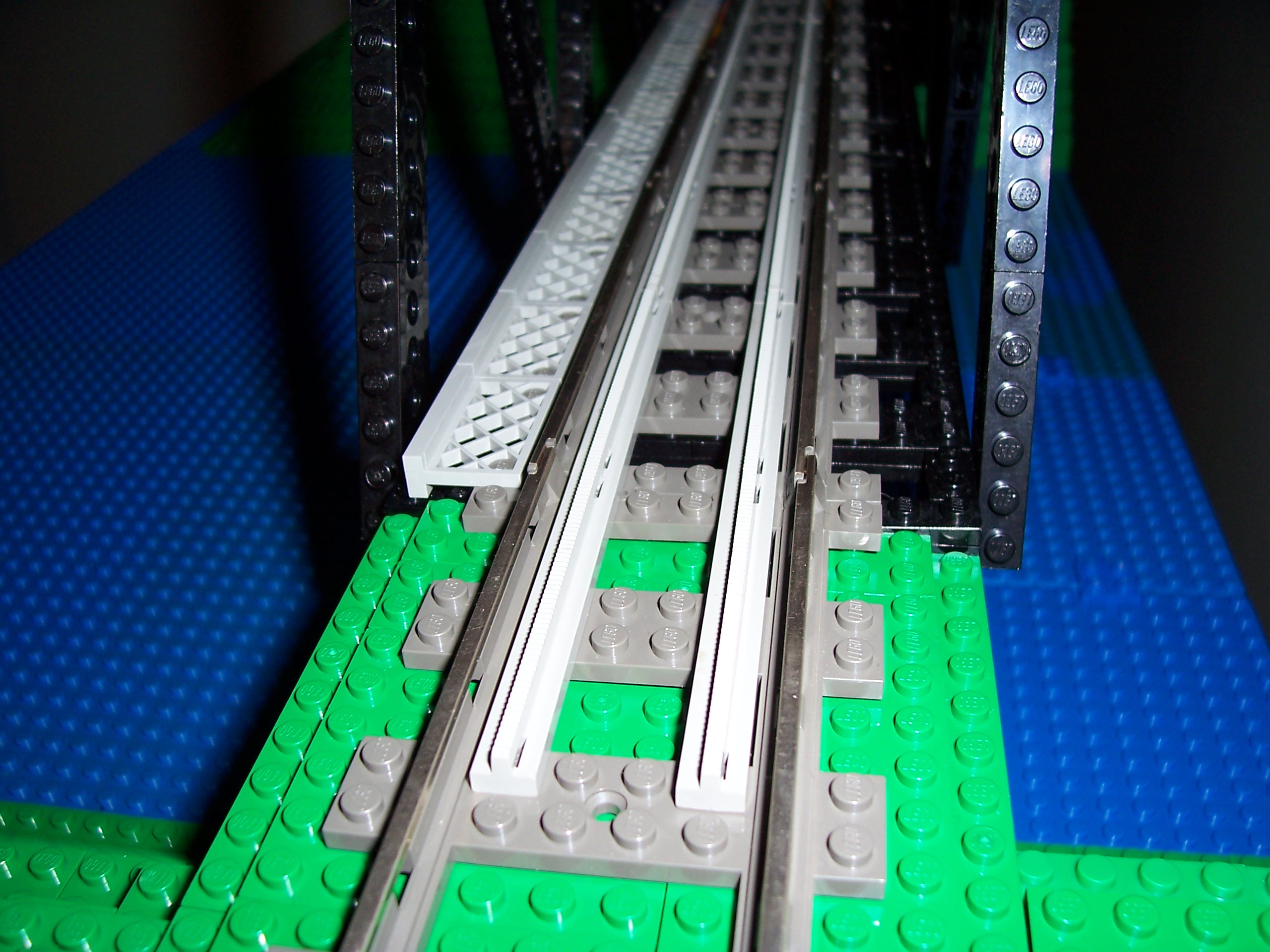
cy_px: 476
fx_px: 1247
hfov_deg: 54.0
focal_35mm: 34
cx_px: 635
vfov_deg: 41.8
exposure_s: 1/60
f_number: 2.7
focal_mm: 5.6
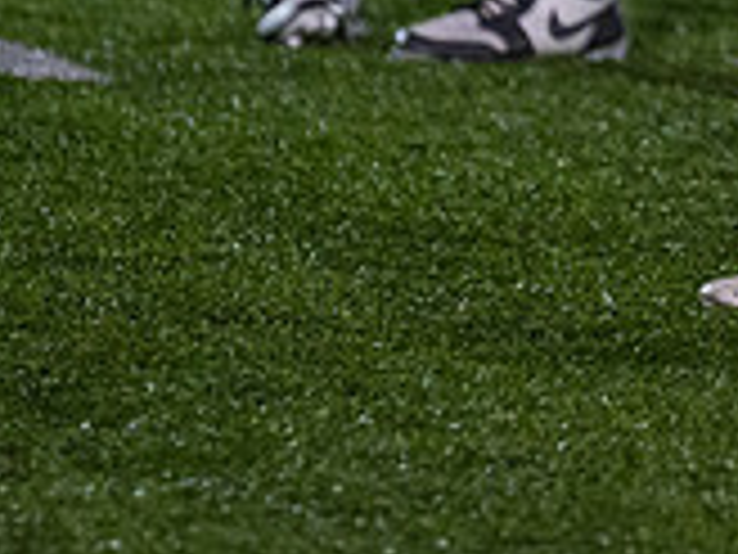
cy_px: -541
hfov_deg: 2.3
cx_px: 1143
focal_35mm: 868
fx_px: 18505
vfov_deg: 1.7
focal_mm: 180
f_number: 2.8
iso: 2500
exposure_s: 1/1000
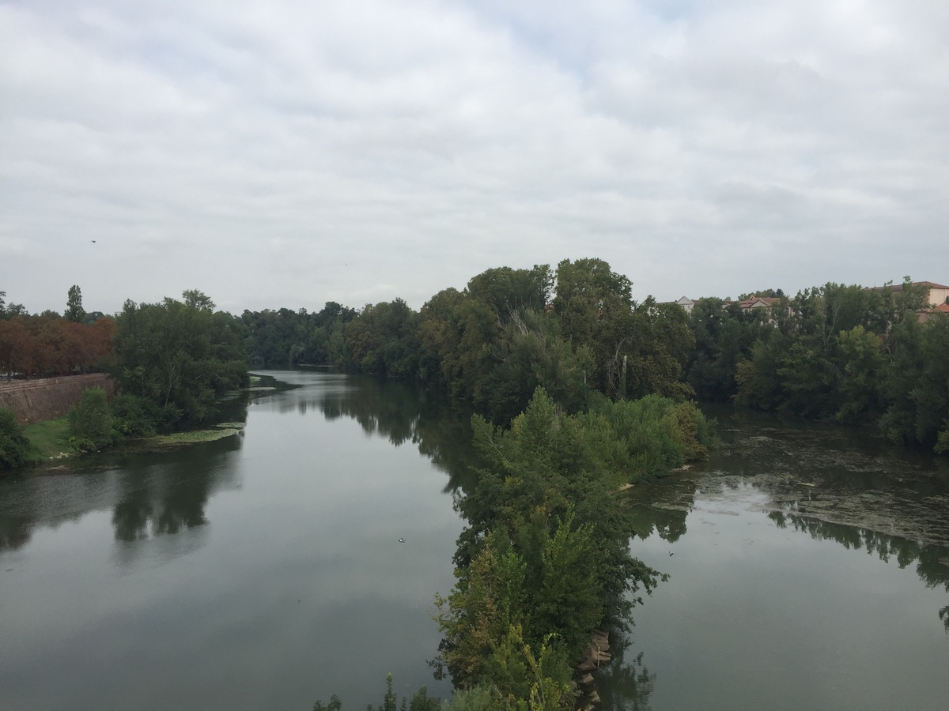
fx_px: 795
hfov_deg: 61.7
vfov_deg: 48.2
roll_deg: -0.4
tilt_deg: -0.4
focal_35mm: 29
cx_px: 474
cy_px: 356
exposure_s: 1/1647
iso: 32
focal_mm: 4.15
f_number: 2.2
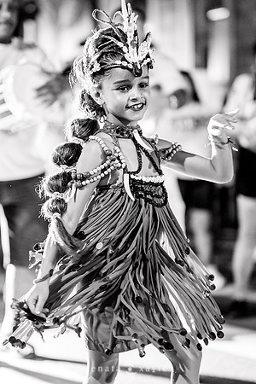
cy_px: 192
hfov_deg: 18.2
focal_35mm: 75
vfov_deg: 27.0
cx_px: 128
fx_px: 800
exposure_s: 1/320
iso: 2500
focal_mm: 50
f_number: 1.2
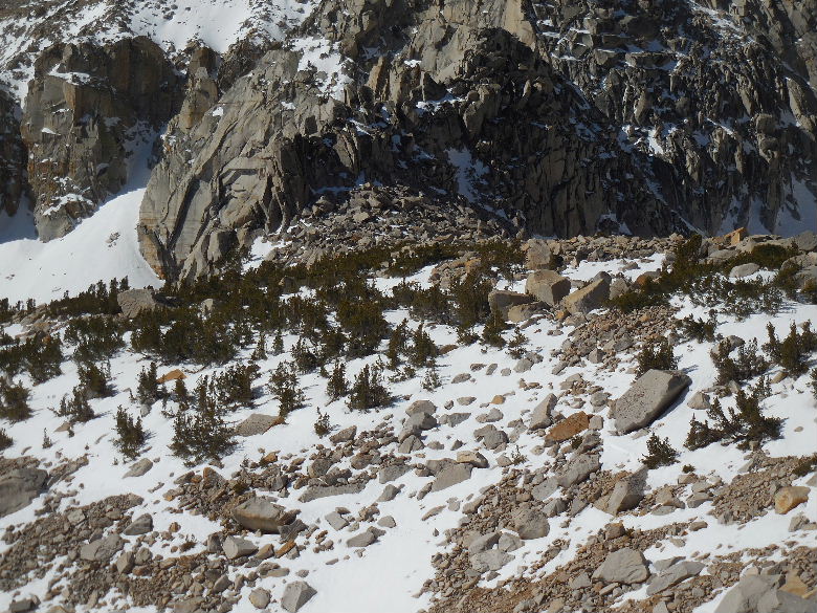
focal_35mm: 70
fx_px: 1652
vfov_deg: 21.0
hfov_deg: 27.8
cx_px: 408
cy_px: 306
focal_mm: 12.6
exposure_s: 1/640
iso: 125
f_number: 9.4
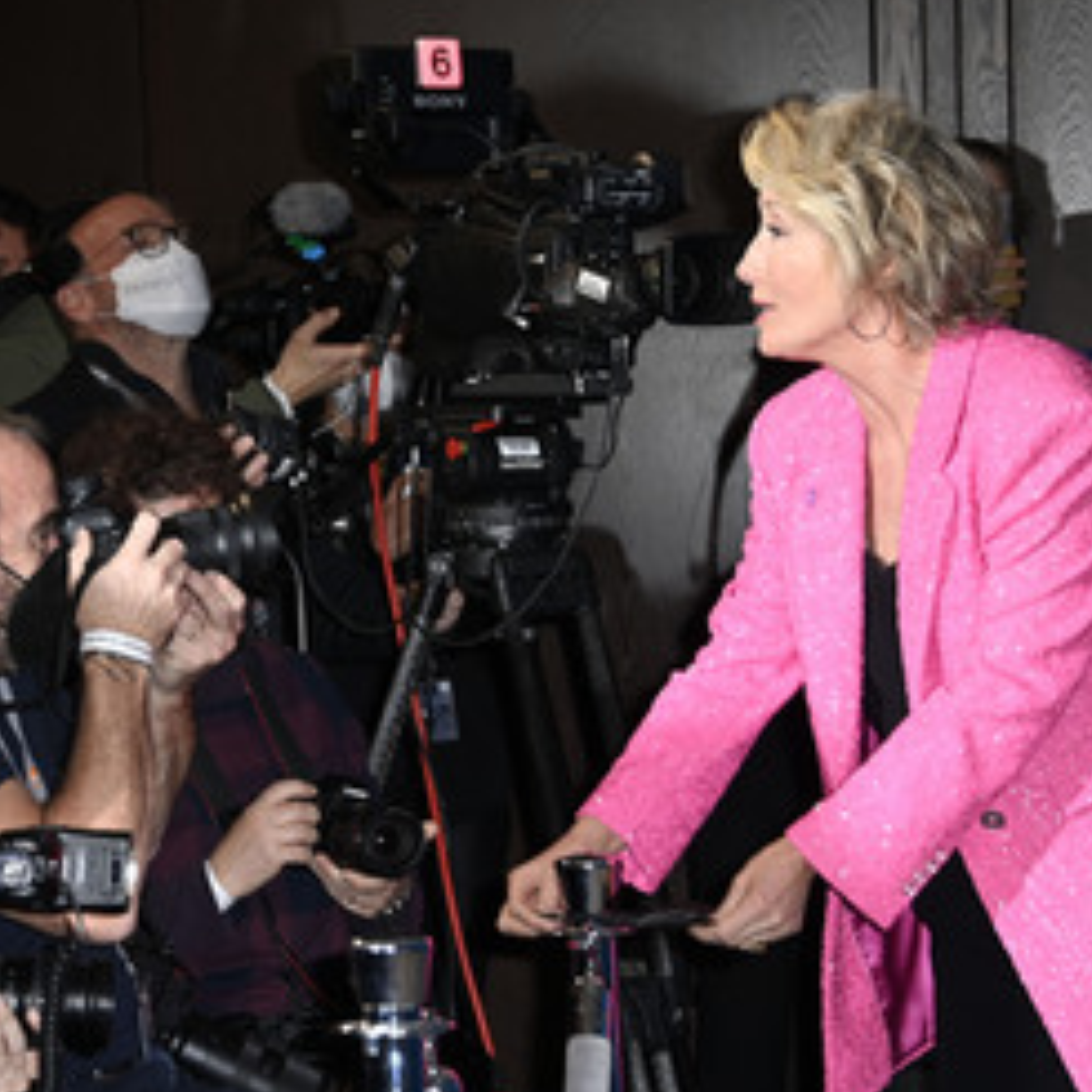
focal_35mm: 153
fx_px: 5461
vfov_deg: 11.4
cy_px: 637
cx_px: 323
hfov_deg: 11.4
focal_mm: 98
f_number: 5.6
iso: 800
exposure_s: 1/200
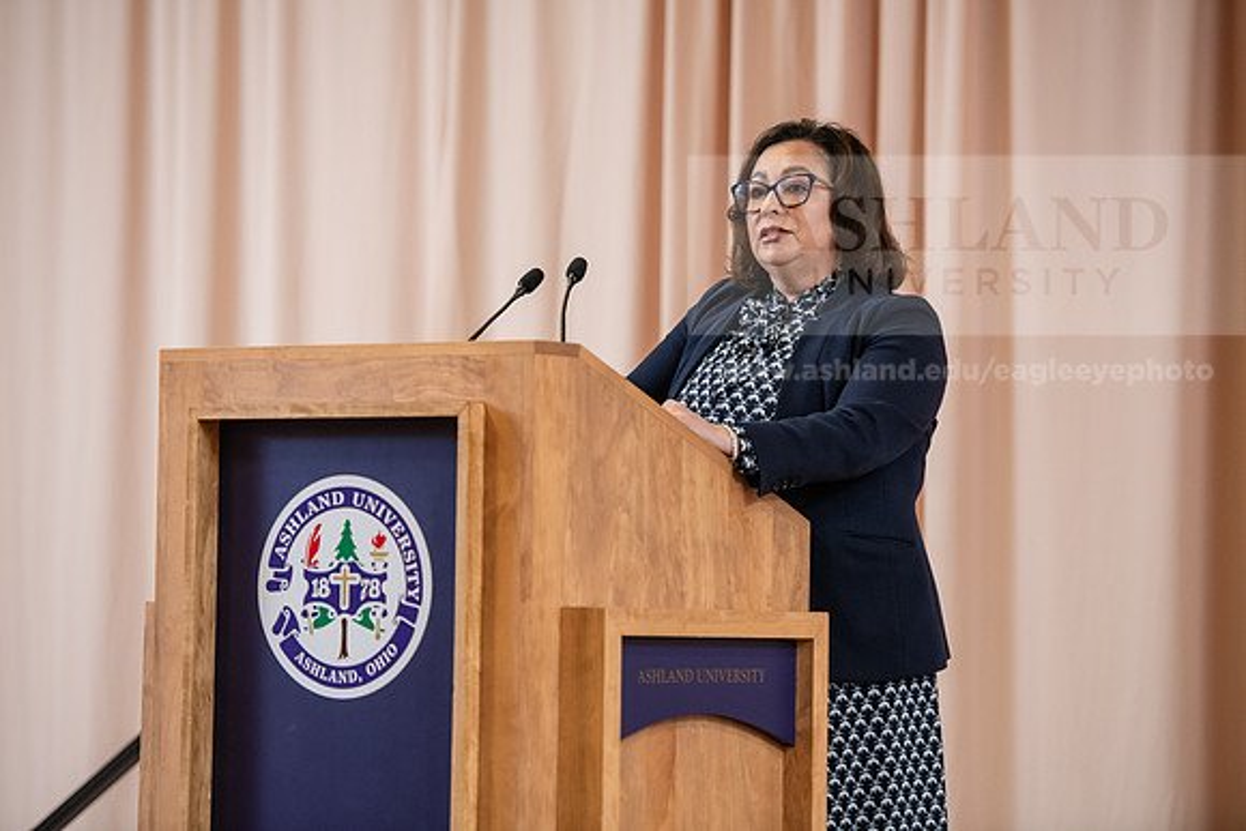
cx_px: 623
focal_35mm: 150
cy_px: 416
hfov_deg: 13.7
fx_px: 5193
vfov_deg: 9.2
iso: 2000
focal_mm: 150
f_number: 3.2
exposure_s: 1/200
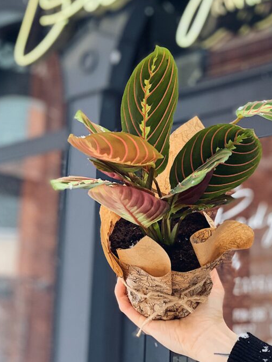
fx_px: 827
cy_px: 99
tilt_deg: +18.3
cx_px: 191
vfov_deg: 24.5
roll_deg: -1.3
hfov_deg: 18.6
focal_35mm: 79
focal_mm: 6
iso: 125
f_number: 2.4
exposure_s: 1/50
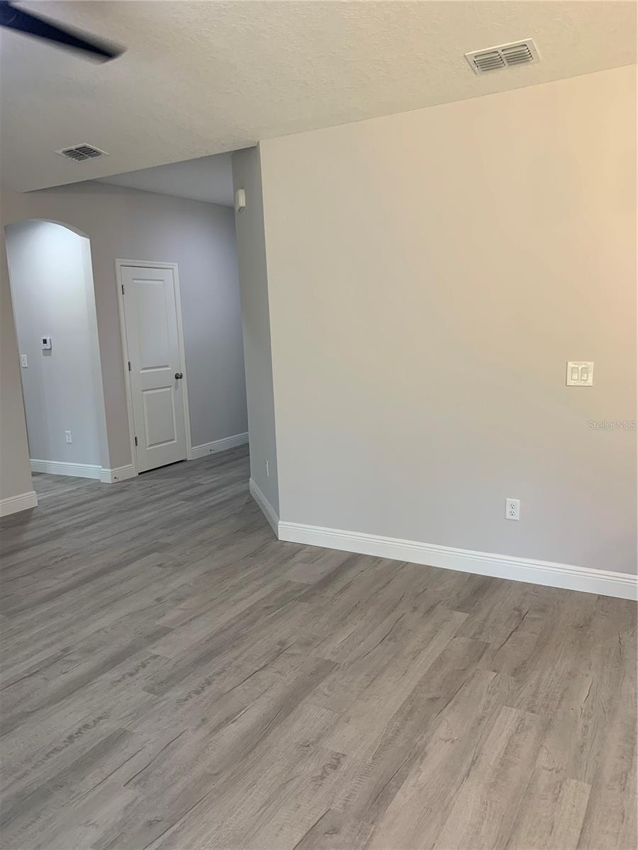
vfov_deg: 67.3
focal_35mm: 26
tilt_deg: -9.2
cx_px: 319
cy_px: 425
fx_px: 639
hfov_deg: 53.1
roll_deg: +2.2
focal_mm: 4.25
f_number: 1.8
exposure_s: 1/60
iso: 64
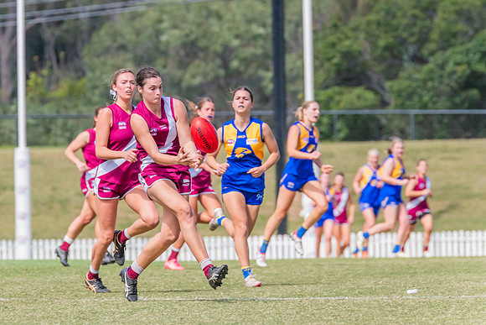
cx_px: 161
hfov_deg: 3.7
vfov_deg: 2.4
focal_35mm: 562
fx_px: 7595
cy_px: 108
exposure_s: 1/1250
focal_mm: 420
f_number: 10
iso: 800
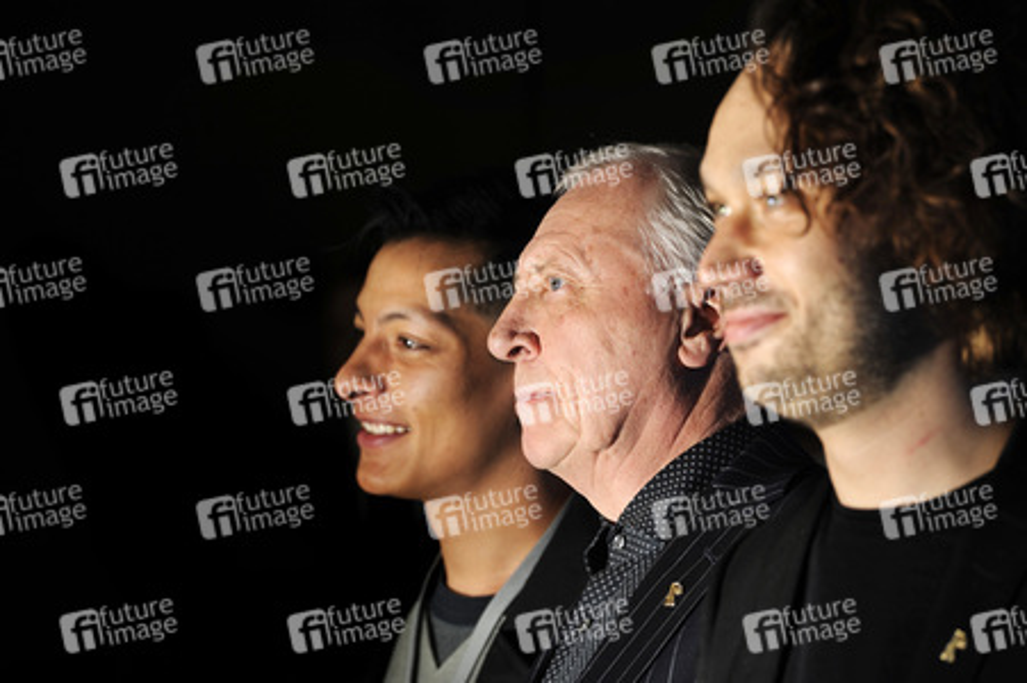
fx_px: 5701
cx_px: 514
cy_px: 342
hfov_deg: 10.3
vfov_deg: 6.9
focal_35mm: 200
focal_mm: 200
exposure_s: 1/160
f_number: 7.1
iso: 200
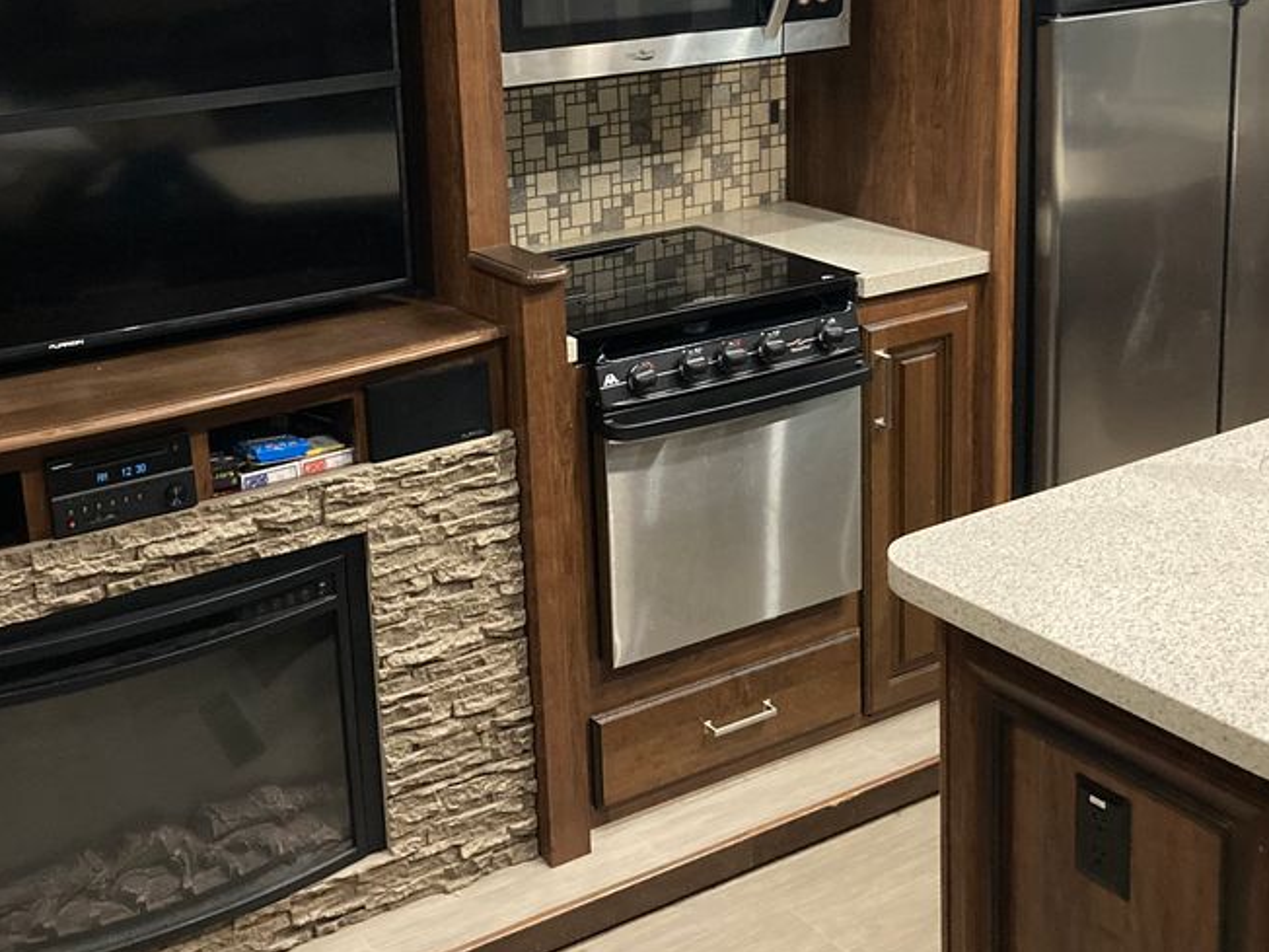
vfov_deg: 32.4
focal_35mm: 44
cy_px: 276
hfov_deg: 42.8
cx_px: 541
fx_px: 1613
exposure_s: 1/23
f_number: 1.8
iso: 640
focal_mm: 3.99
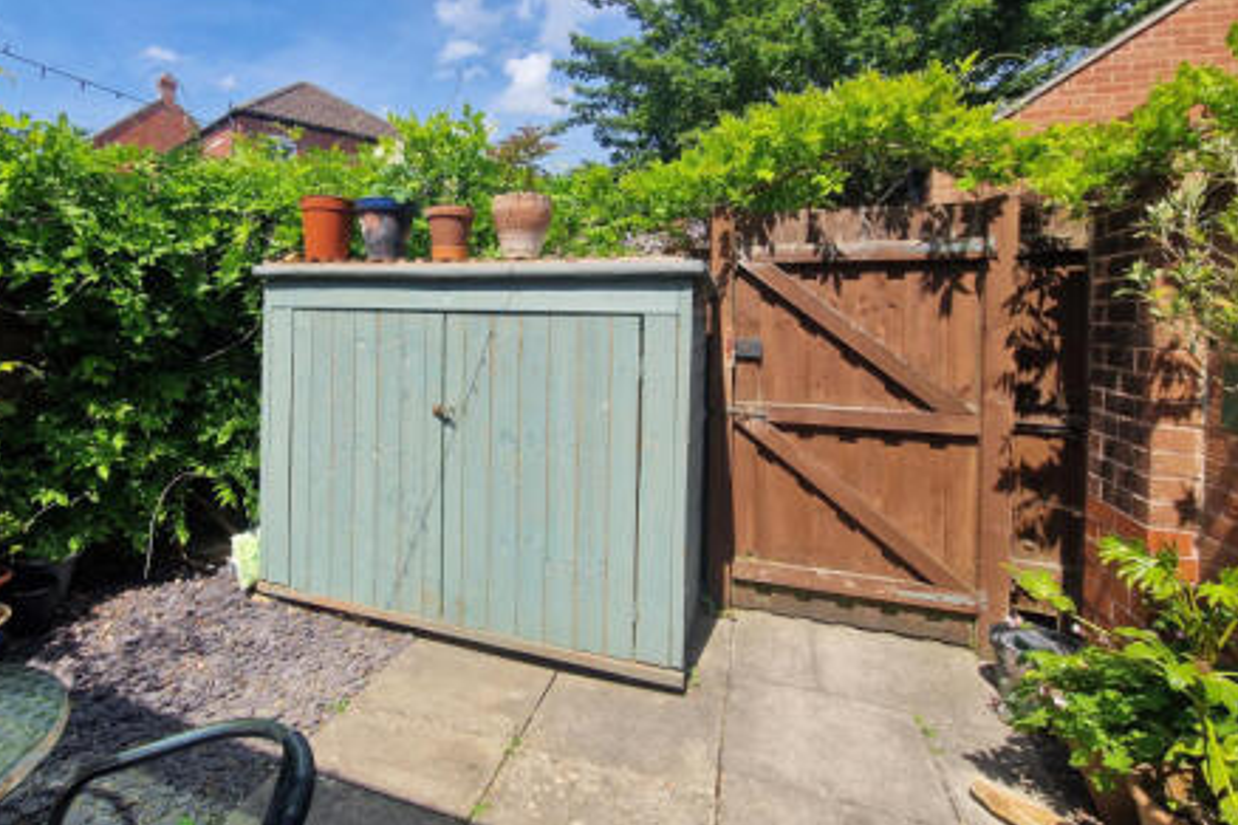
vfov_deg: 66.5
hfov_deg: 88.7
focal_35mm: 18
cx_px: 488
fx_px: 619
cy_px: 315
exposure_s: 1/1836
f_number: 2.2
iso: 50
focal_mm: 2.2
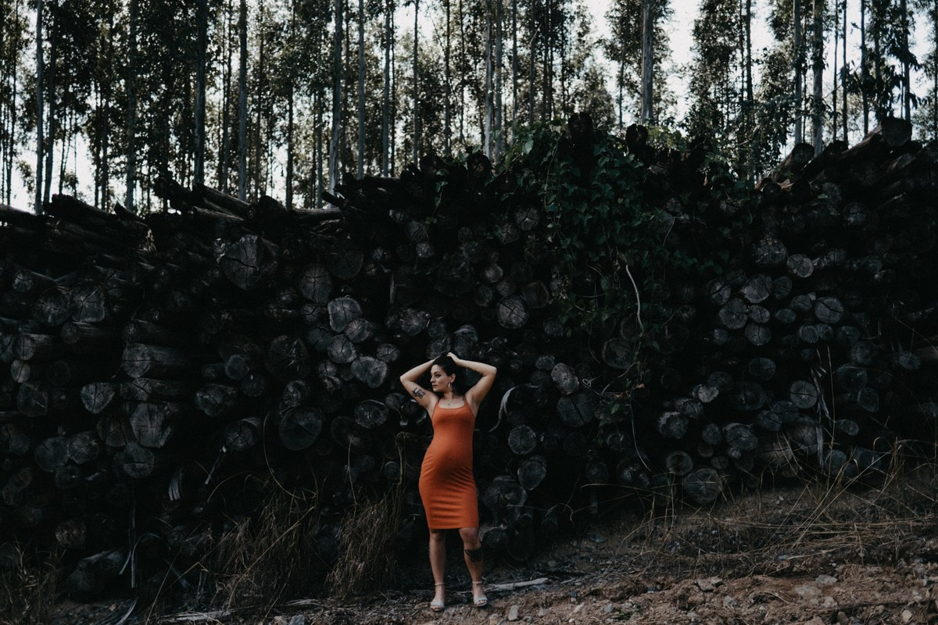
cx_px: 469
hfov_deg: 67.4
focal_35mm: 27
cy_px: 352
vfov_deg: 47.8
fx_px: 703
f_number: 1.4
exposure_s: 1/2000
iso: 250
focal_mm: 16
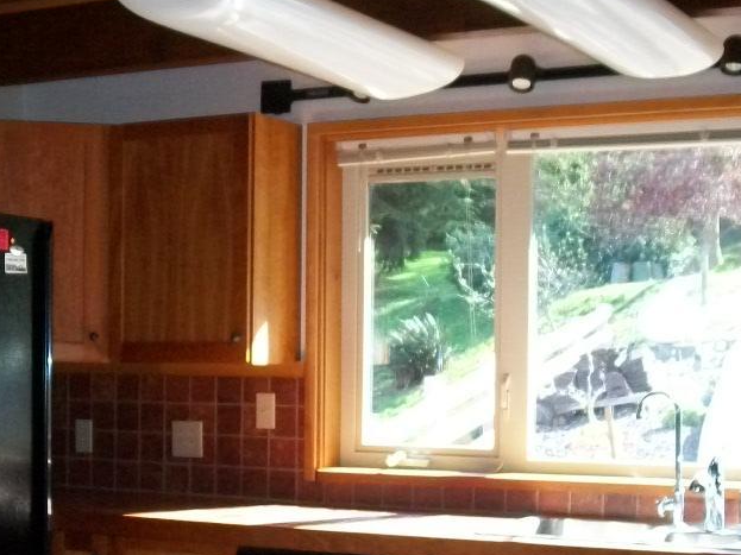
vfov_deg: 19.8
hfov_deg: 26.1
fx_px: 1584
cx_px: 199
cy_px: 390
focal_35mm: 74
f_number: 2.7
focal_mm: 6
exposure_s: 1/125
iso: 160
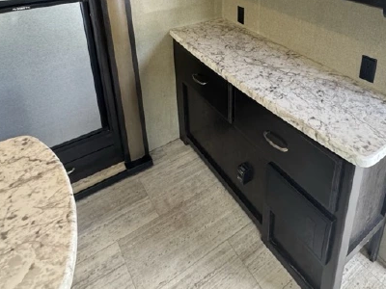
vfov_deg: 44.9
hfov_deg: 62.6
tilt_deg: -19.1
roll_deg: +0.2
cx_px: 240
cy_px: 26
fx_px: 312
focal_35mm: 28
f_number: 2.2
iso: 320
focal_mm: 2.22
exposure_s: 1/60
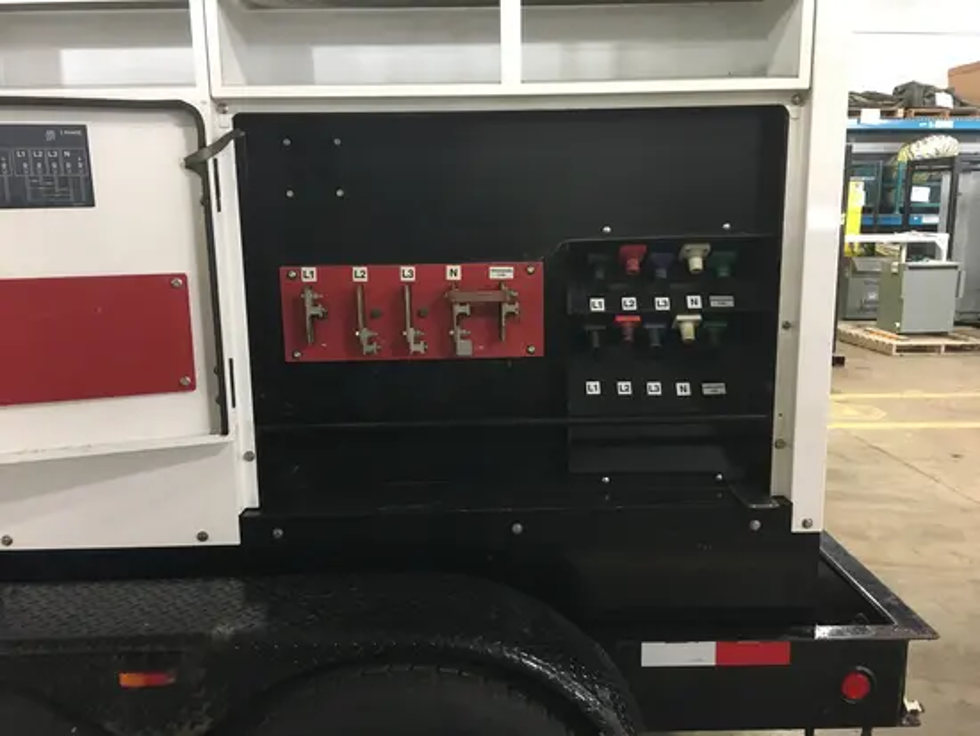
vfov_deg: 48.3
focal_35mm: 29
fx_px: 821
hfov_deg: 61.6
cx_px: 490
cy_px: 368
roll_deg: -0.2
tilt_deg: -9.3
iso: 200
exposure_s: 1/15
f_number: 2.2
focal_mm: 4.15
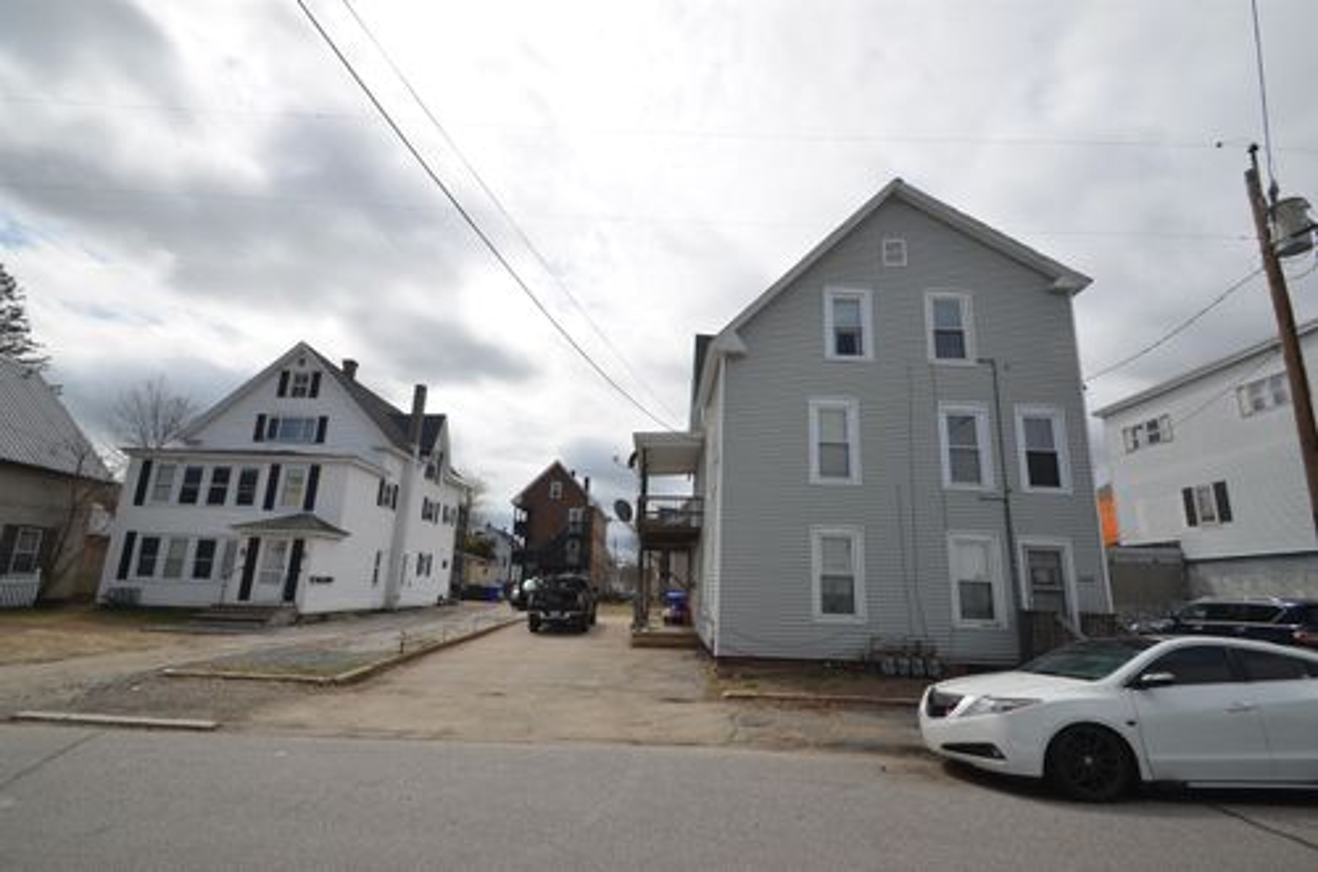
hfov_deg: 100.5
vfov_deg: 77.1
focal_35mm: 15
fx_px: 548
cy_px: 436
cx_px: 659
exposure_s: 1/320
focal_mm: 10
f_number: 9
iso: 100
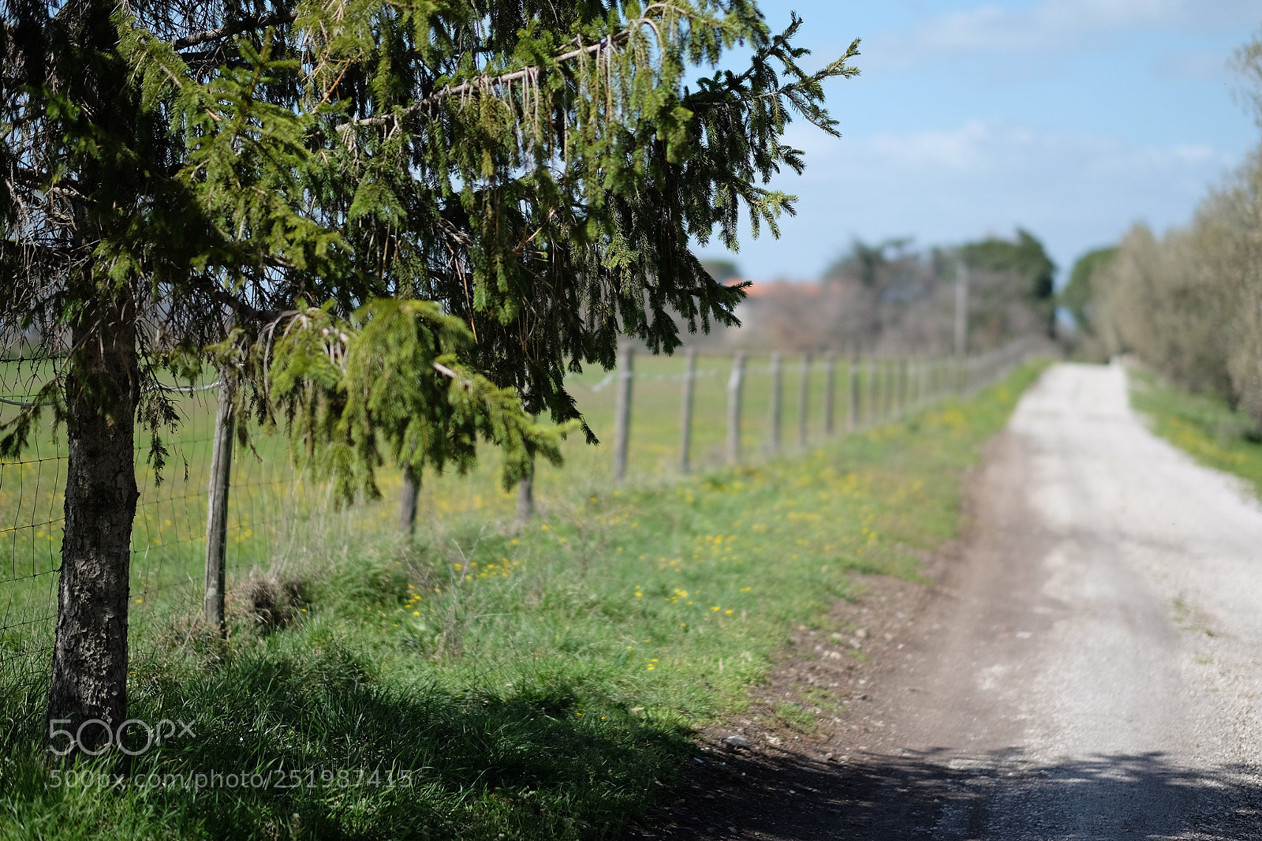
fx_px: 2944
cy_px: 420
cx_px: 631
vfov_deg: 16.3
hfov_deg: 24.2
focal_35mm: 84
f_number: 1.2
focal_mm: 56
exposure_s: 1/22000
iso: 400
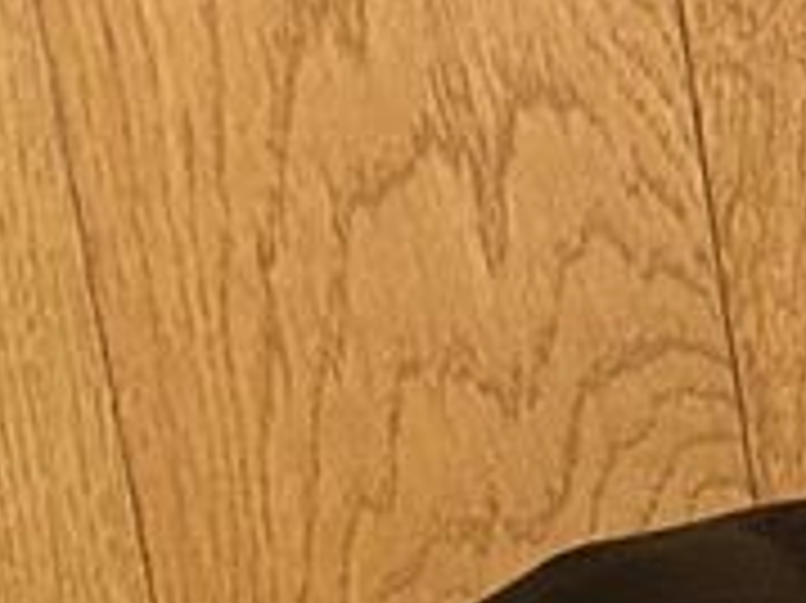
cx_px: 2643
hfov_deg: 8.4
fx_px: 4328
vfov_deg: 8.0
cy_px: 459
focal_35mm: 186
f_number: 1.8
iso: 500
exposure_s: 1/25
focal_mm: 4.25
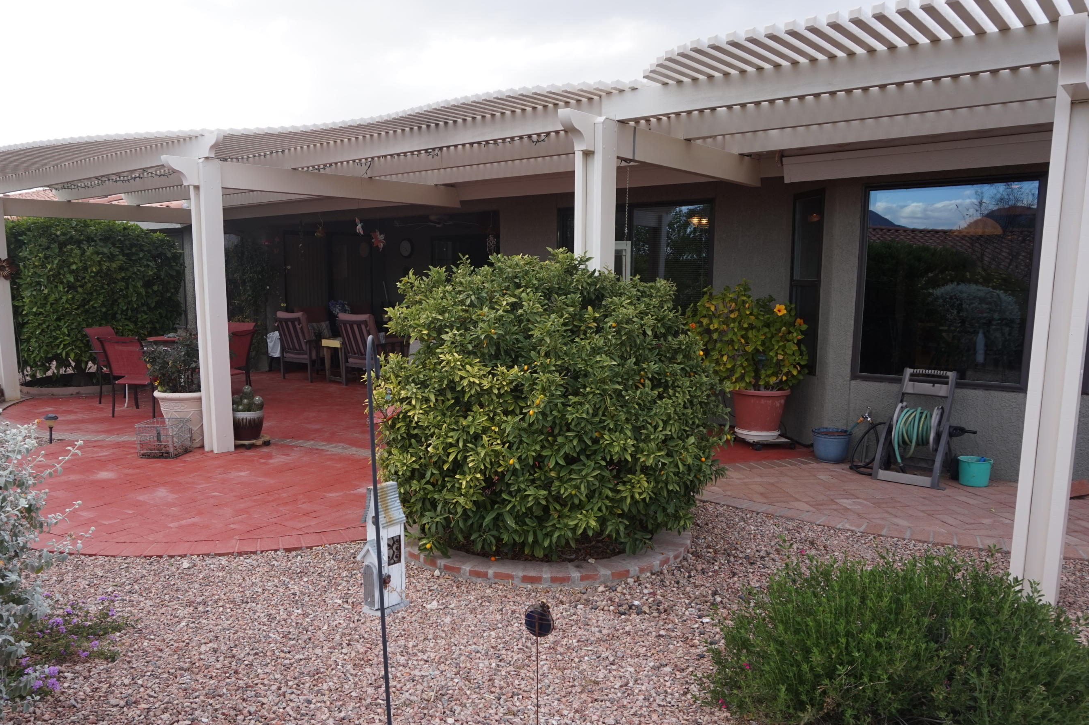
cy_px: 407
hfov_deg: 67.3
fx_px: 816
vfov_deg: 47.8
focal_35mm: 27
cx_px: 493
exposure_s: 1/80
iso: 100
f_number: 6.3
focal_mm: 16
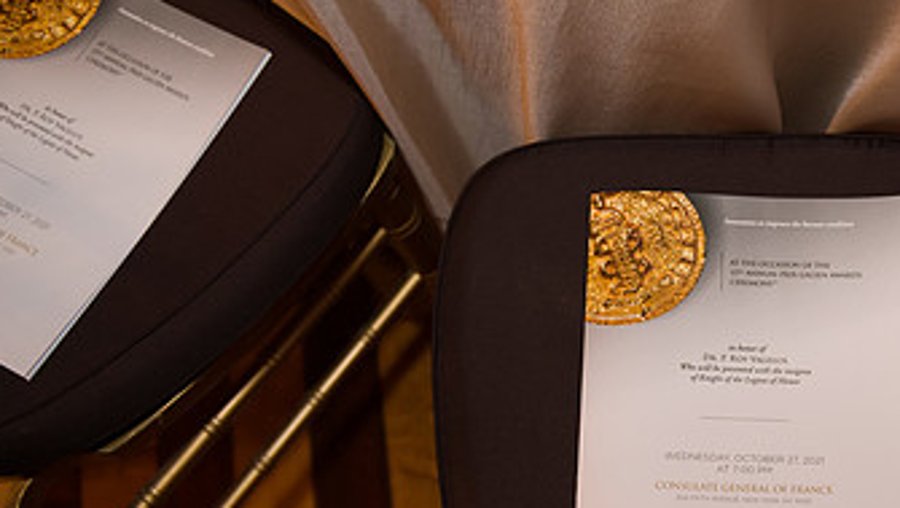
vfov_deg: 20.6
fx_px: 1385
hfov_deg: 34.7
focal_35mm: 58
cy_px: 396
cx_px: 739
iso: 1000
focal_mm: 32
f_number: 3.2
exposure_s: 1/60
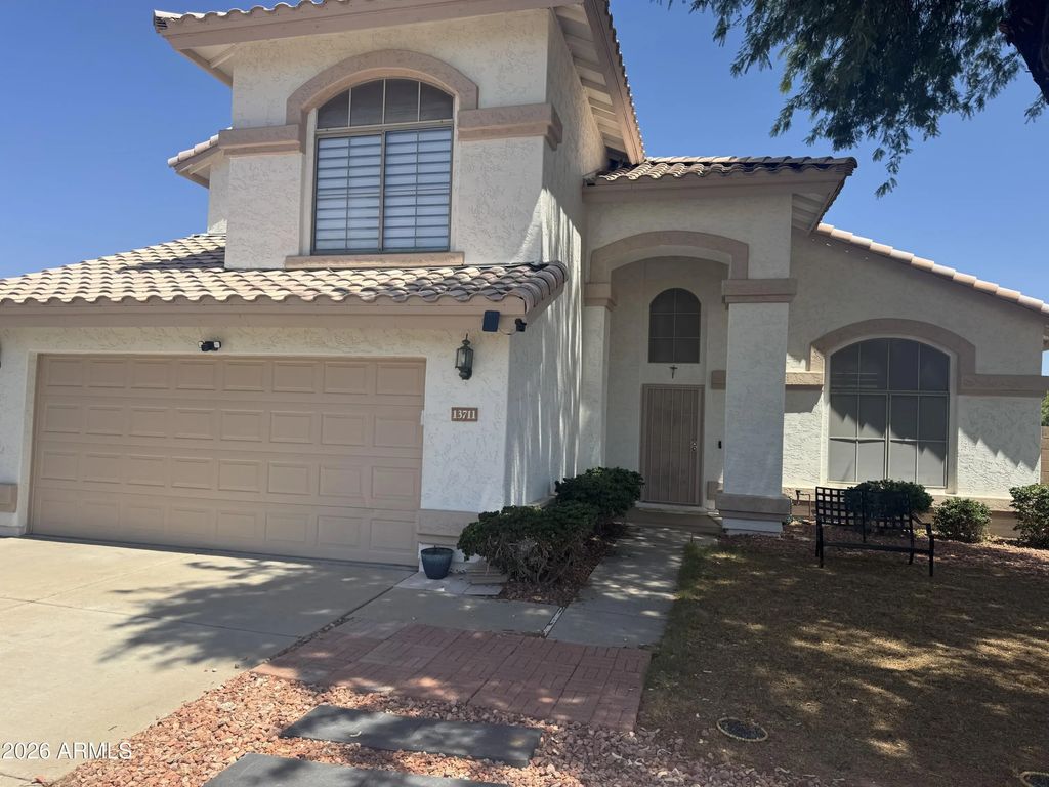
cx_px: 524
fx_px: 727
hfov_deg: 71.6
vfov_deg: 56.8
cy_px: 394
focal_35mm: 24
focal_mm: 6.76
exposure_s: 1/3413
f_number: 1.78
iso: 80
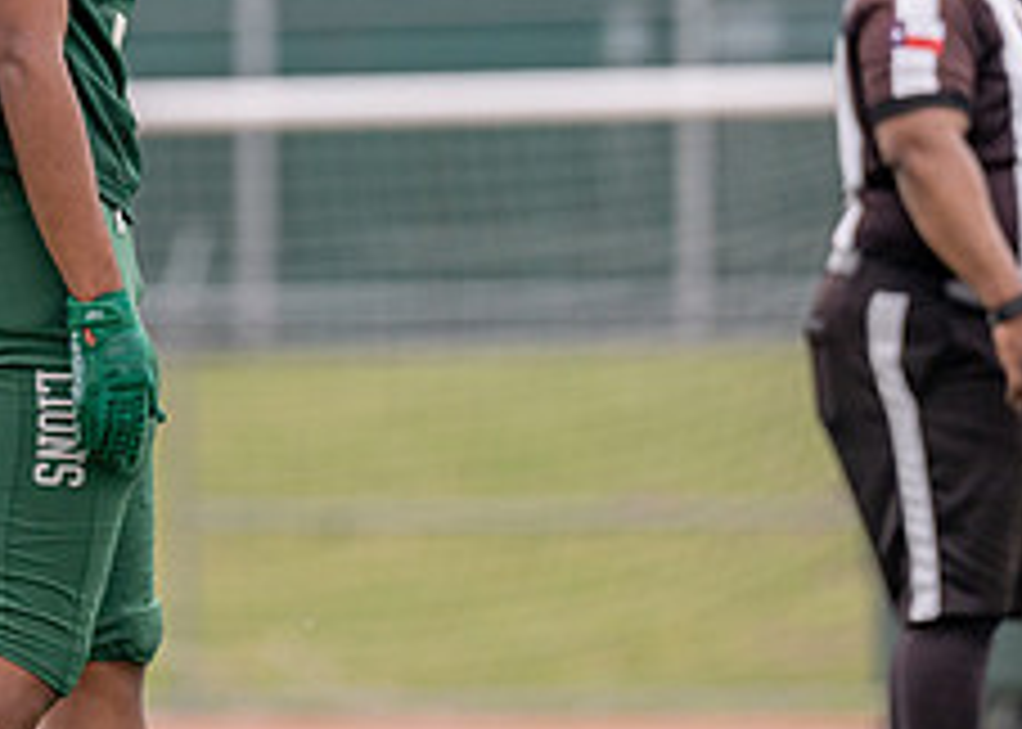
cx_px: 137
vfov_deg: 2.4
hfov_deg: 3.3
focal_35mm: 604
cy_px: 137
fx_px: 17526
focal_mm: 200
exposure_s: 1/3200
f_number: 2.8
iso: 320
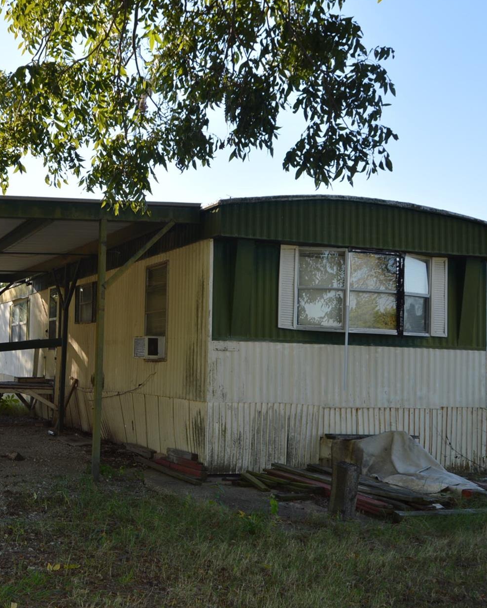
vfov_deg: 43.8
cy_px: 321
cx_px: 44
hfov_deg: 33.7
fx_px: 756
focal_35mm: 42
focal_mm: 18
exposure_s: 1/200
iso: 100
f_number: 6.3
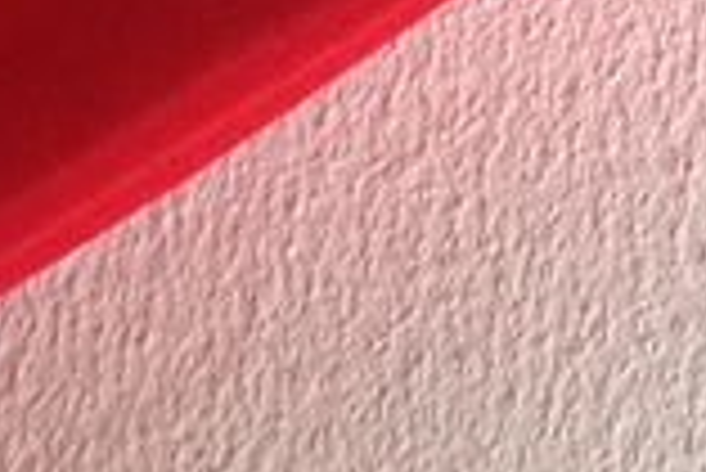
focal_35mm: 231
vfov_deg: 5.8
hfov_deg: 8.9
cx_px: 472
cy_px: -465
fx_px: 4534
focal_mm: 4.28
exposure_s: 1/15
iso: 125
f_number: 2.4
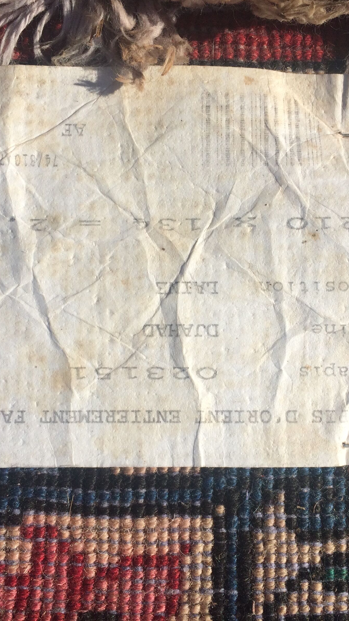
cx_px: 187
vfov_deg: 47.4
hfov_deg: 27.7
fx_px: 707
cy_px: 311
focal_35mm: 43
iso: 32
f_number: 2.2
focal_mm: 4.15
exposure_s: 1/4115
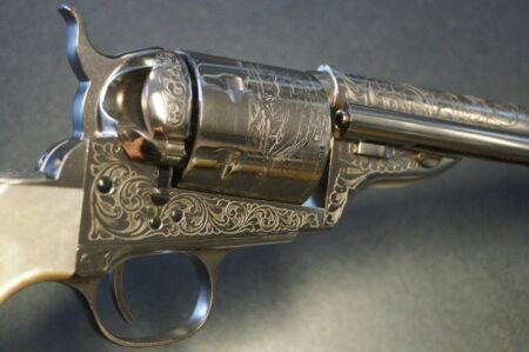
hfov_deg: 27.0
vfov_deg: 18.1
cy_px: 176
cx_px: 264
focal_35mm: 75
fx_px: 1101
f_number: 5.6
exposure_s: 1/125
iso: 3200
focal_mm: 50
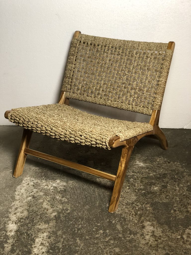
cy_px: 128
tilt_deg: -26.5
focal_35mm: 52
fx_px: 383
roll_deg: +1.1
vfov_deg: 36.8
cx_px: 96
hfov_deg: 28.0
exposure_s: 1/25
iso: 160
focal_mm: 6
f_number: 2.4
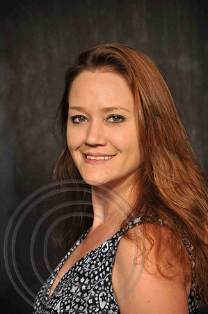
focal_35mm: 202
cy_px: 157
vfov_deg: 10.2
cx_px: 104
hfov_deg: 6.8
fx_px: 1759
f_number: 5.6
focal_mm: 135
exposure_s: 1/125
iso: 200
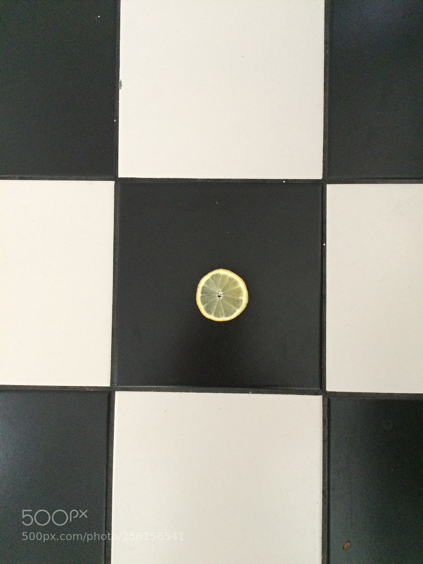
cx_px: 212
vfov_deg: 61.7
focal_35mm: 29
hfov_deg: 48.2
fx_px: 472
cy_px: 282
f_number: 2.2
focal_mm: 4.15
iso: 250
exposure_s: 1/30
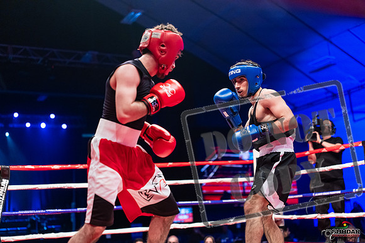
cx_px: 182
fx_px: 507
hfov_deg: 39.6
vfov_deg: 27.0
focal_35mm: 50
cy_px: 122
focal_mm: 50
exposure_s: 1/1250
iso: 3200
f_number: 2
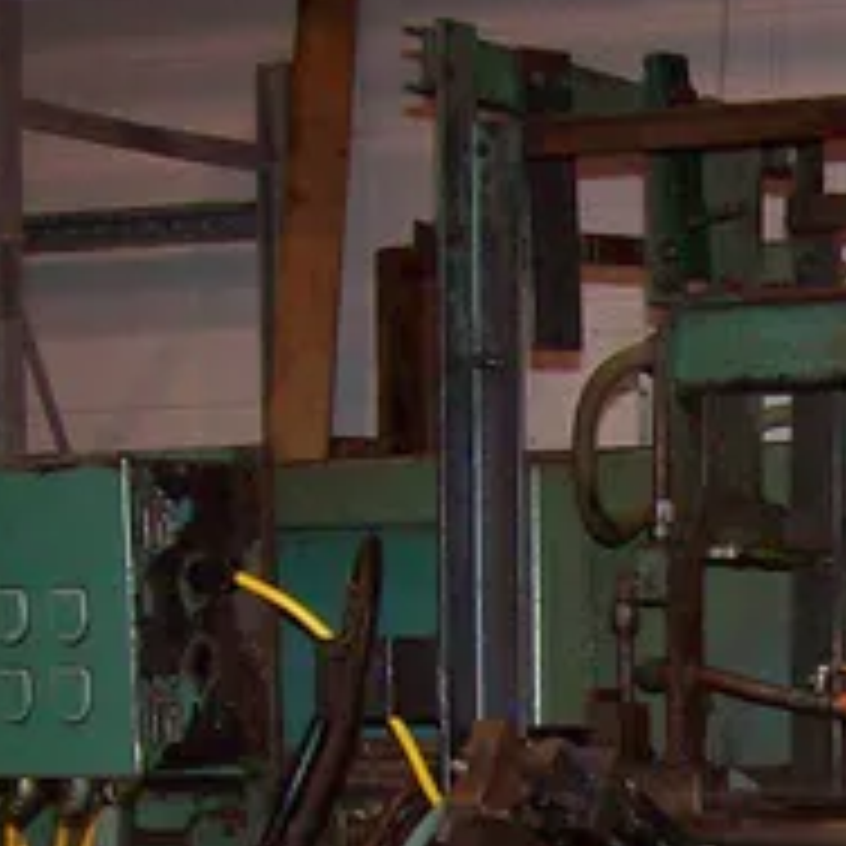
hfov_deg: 13.2
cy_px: 1174
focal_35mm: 127
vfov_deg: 13.1
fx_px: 3512
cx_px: 1116
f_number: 2.7
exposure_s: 1/64
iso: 140
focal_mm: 6
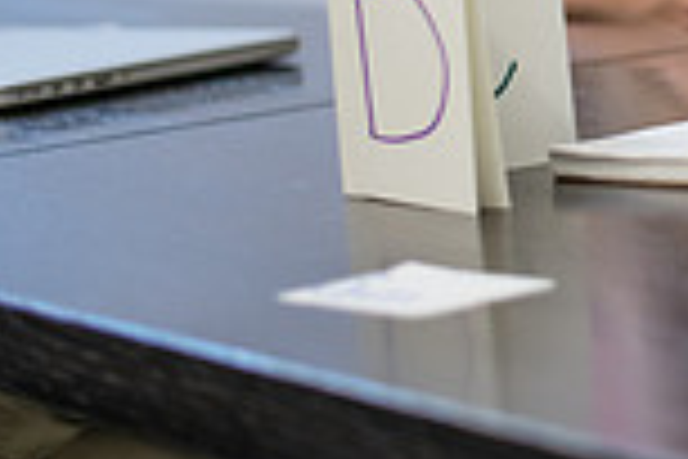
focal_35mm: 190
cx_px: 1223
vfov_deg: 7.1
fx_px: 3631
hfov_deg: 10.2
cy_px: -340
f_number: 2
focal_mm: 50
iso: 400
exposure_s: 1/200
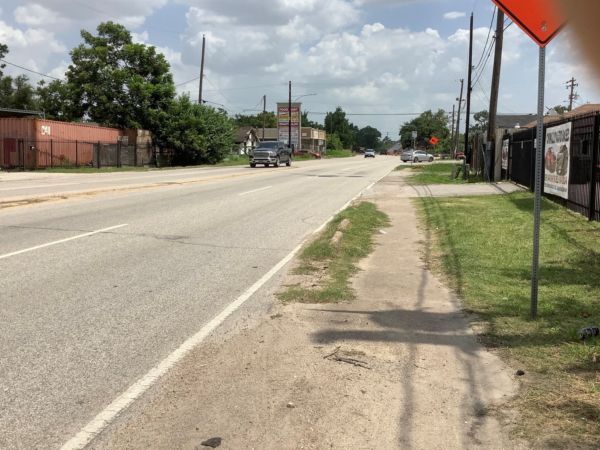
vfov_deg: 40.7
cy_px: 217
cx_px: 304
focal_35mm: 35
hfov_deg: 52.6
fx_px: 607
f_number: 2.4
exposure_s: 1/2146
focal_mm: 3.3
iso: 25
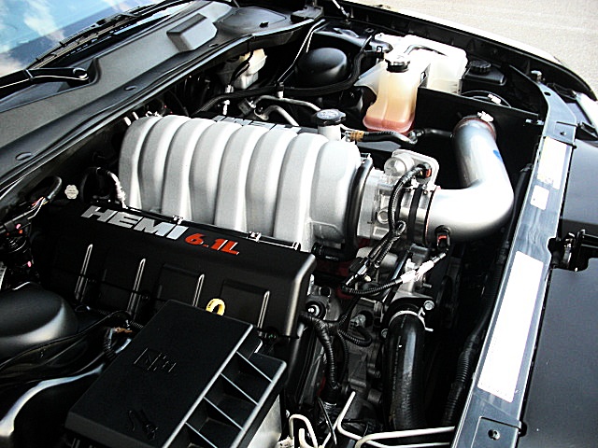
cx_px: 299
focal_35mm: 36
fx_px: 622
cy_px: 224
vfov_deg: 39.7
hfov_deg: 51.4
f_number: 2.8
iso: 200
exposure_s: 1/125
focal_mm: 6.3
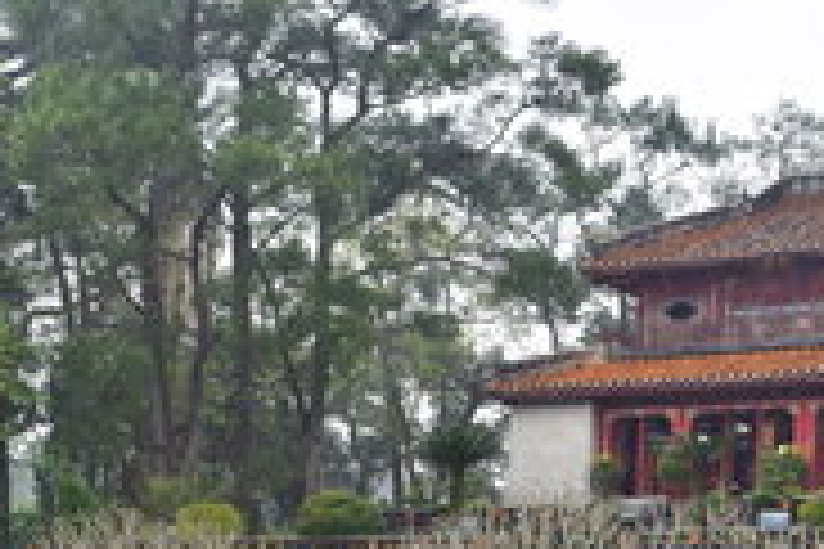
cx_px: 671
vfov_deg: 16.2
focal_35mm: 82
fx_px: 1879
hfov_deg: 24.3
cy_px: 569
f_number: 8
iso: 400
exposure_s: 1/60
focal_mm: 25
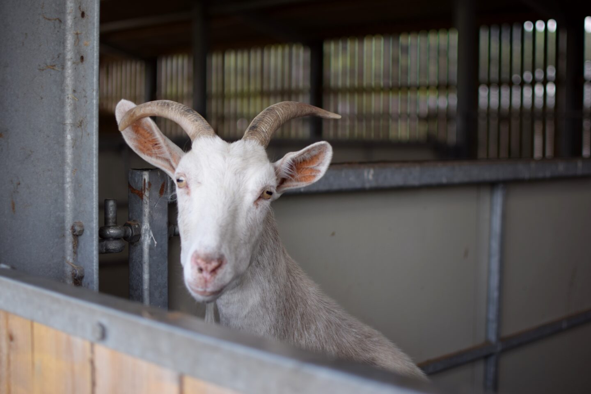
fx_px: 862
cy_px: 197
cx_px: 296
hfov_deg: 37.9
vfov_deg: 25.8
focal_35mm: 52
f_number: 1.8
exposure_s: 1/500
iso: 100
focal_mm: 35
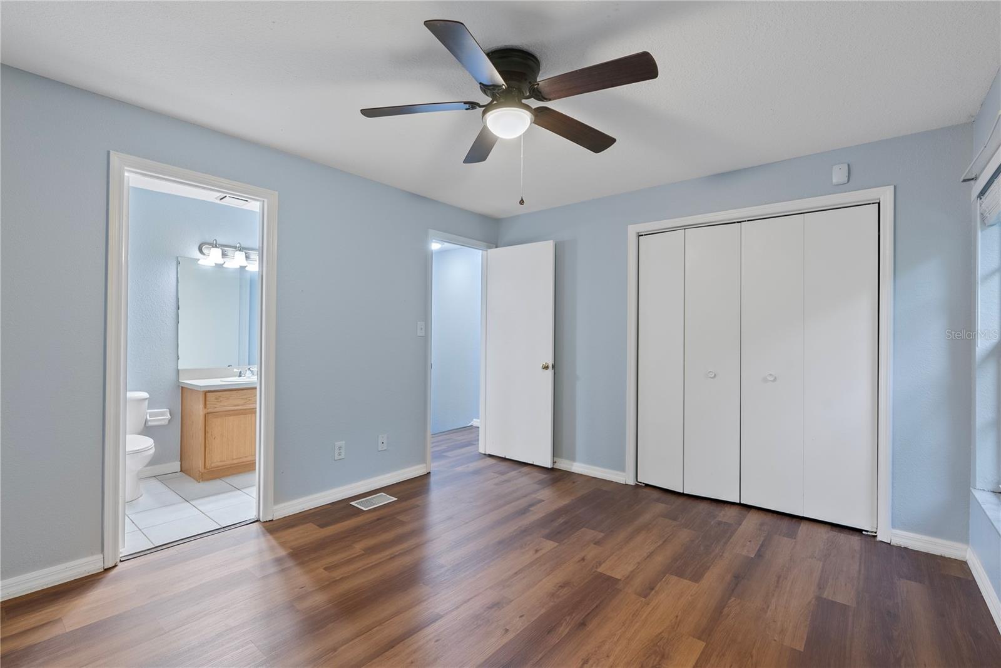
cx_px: 500
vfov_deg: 73.8
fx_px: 445
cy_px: 334
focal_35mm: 16
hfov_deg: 96.7
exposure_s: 1/1.25
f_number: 8
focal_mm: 16
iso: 400
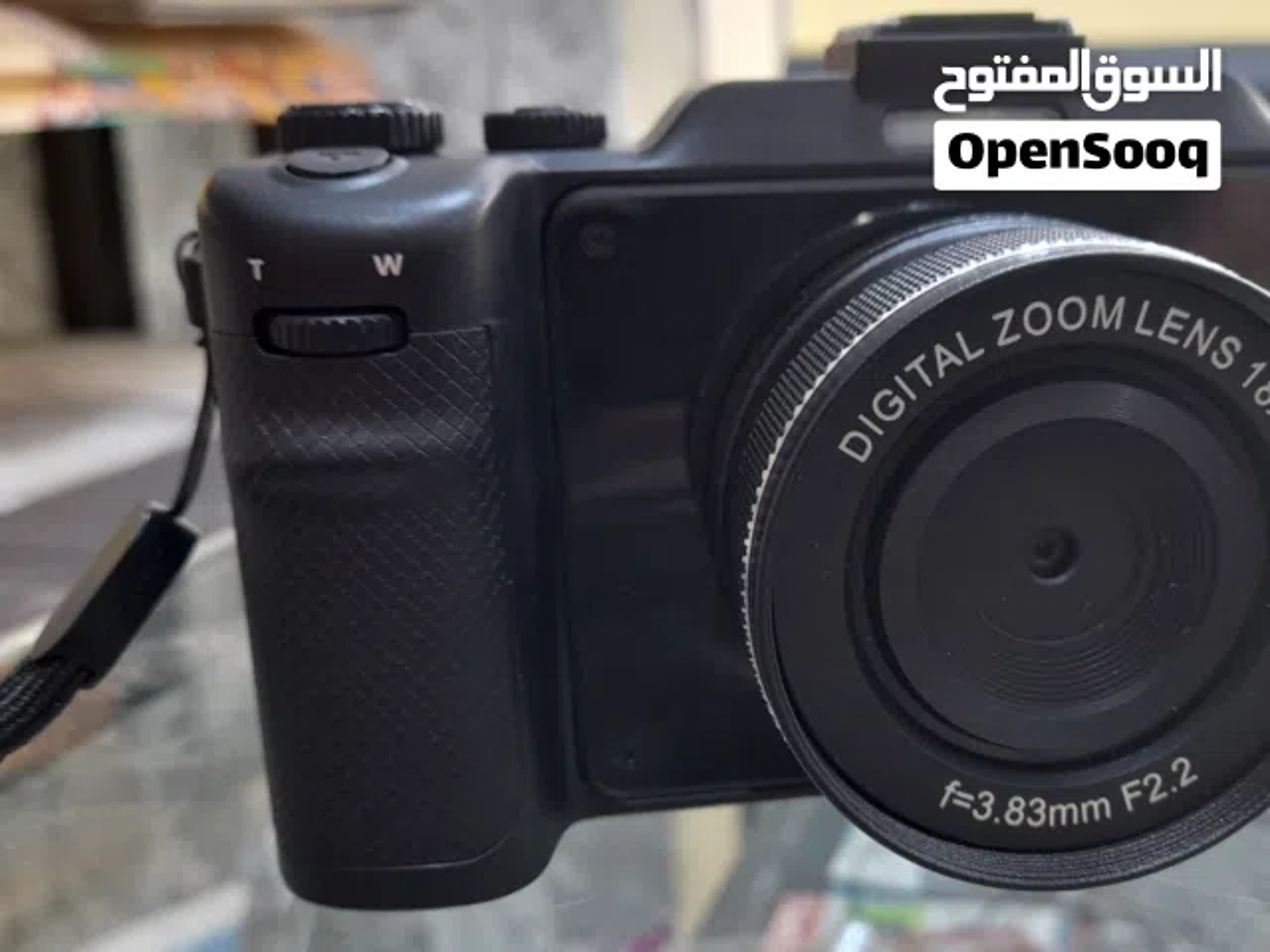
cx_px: 635
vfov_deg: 54.9
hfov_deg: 69.4
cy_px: 476
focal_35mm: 25
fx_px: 917
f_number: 2
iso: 125
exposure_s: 1/50
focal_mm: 4.6
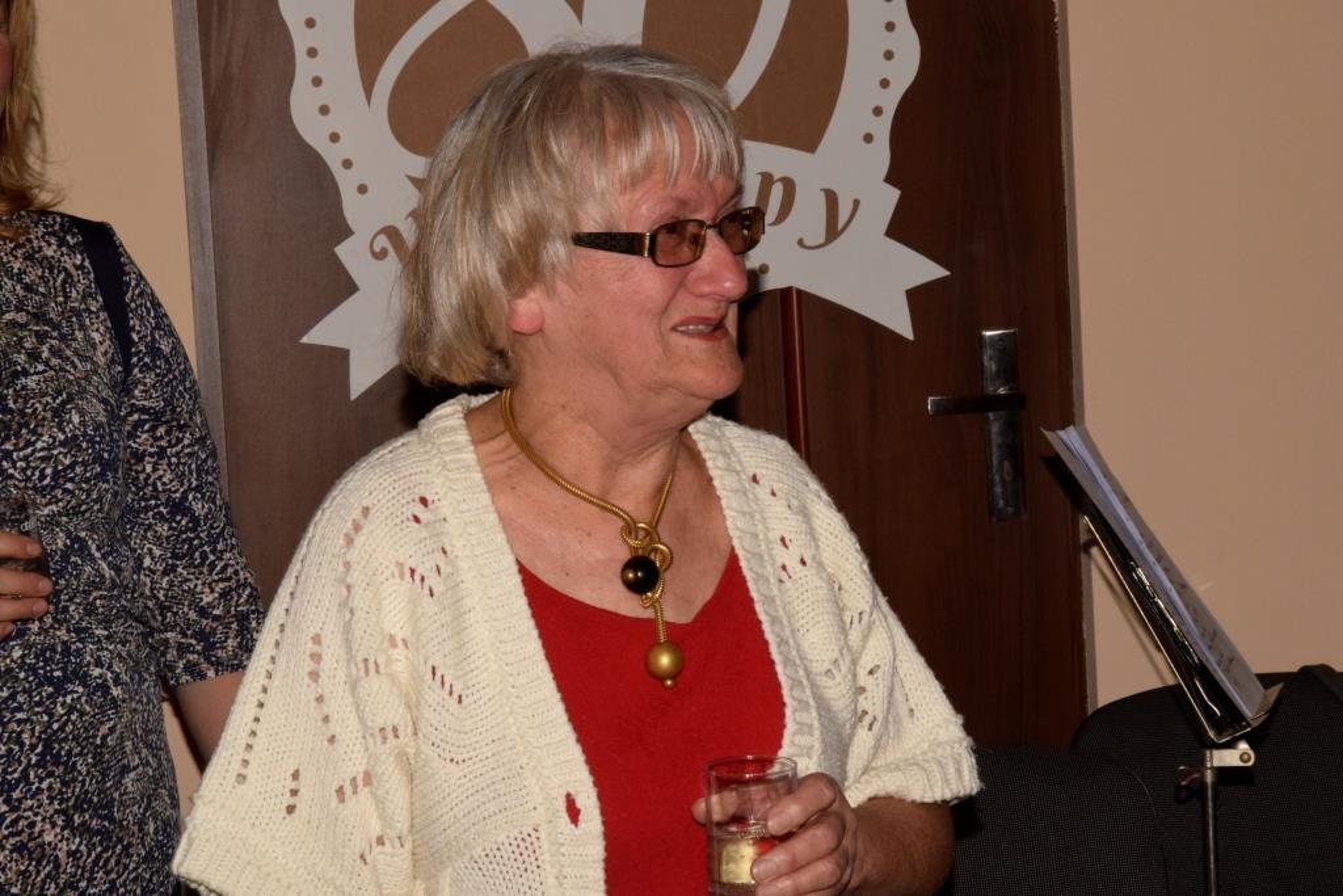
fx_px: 3917
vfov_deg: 13.0
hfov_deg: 19.5
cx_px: 672
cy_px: 448
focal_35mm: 105
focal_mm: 70
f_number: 22
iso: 1600
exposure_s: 1/200
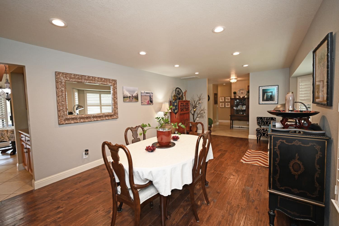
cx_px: 170
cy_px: 113
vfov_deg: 75.4
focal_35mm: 16
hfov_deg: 98.6
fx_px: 146
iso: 640
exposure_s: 1/60
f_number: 4
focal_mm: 15.5
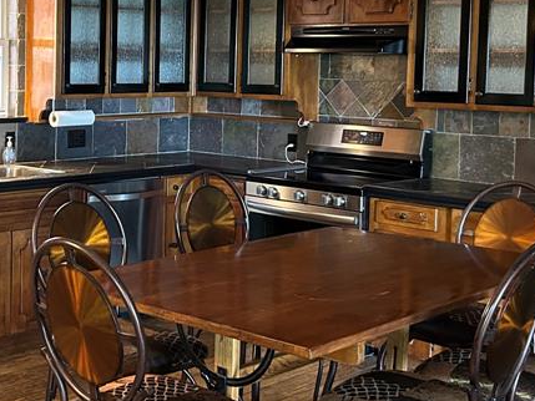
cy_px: 113
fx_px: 958
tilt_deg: -3.3
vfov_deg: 23.5
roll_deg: -0.6
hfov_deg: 30.3
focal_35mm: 62
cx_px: 95
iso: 500
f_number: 1.5
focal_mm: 5.7
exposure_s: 1/60
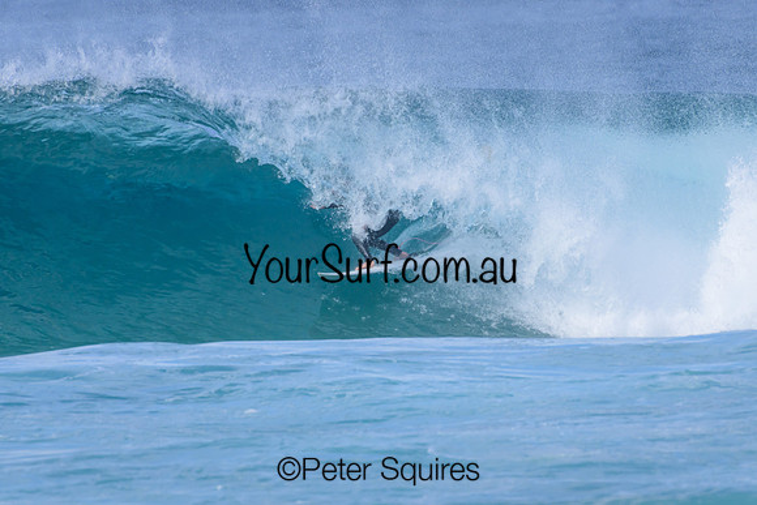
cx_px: 378
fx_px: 21032
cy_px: 252
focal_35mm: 1000
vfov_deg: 1.4
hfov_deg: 2.1
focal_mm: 1000
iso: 1400
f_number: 11
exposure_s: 1/2000
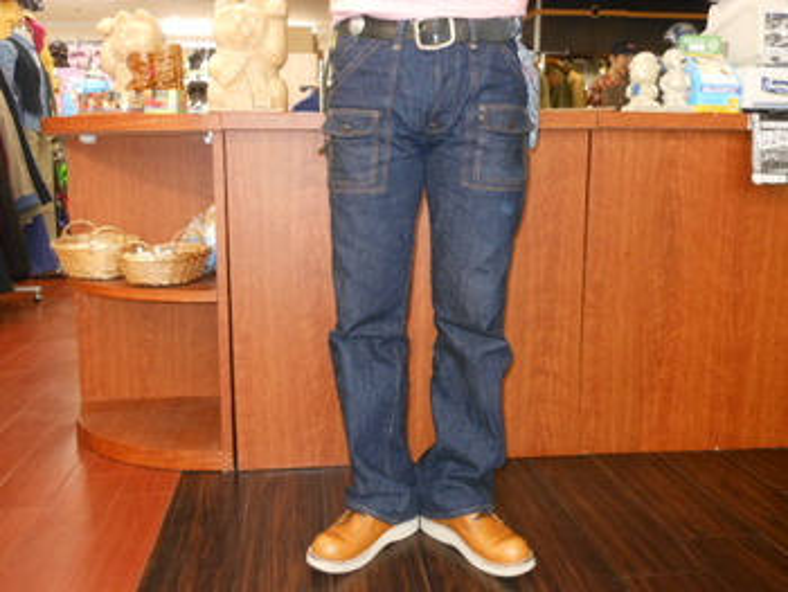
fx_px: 752
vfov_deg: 43.0
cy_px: 296
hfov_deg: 55.3
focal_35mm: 33
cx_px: 394
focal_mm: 5.9
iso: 320
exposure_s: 1/25
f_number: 4
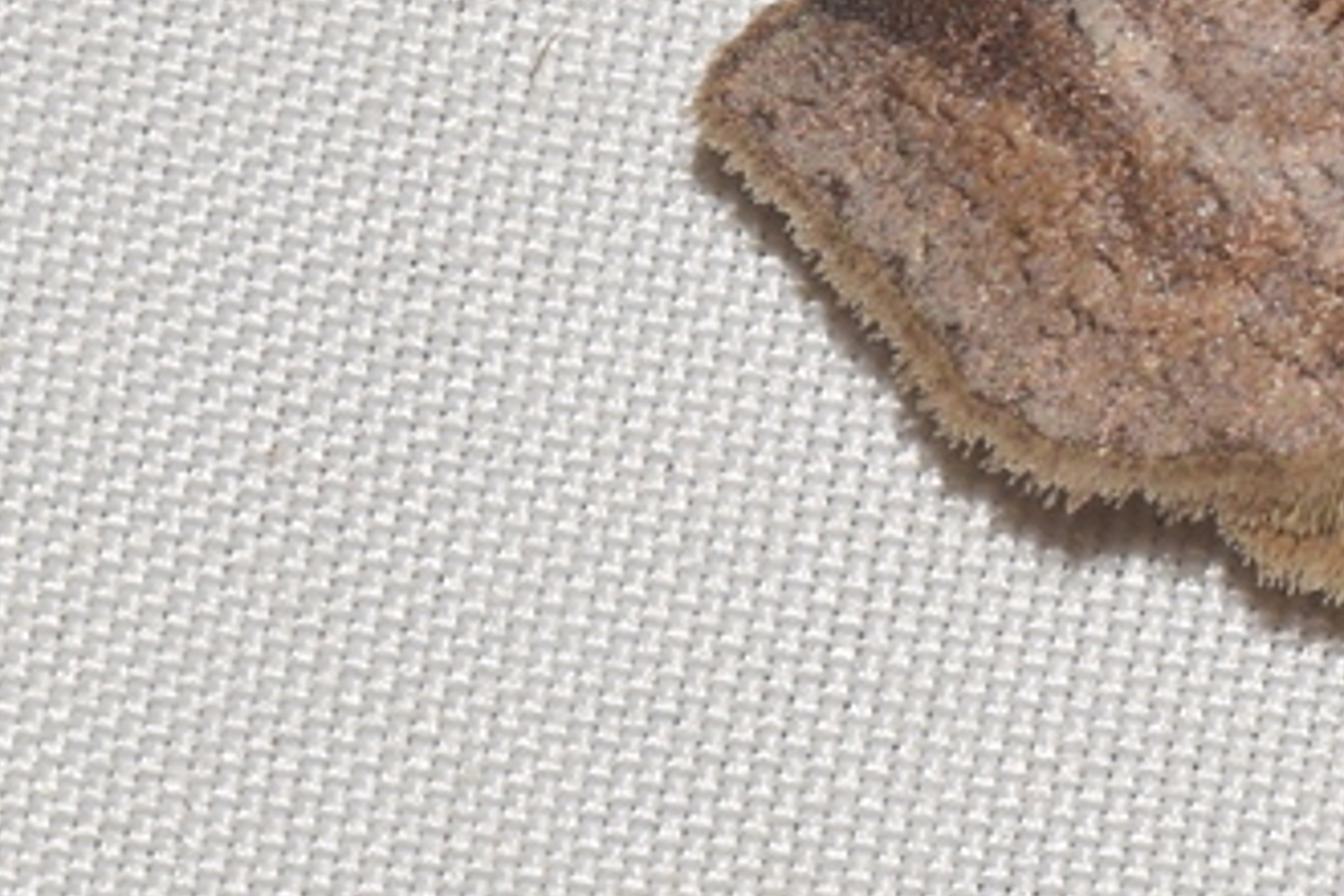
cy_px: 73
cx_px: 1933
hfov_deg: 3.4
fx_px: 22809
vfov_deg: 2.2
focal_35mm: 611
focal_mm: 140
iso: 100
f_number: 13
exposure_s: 1/160
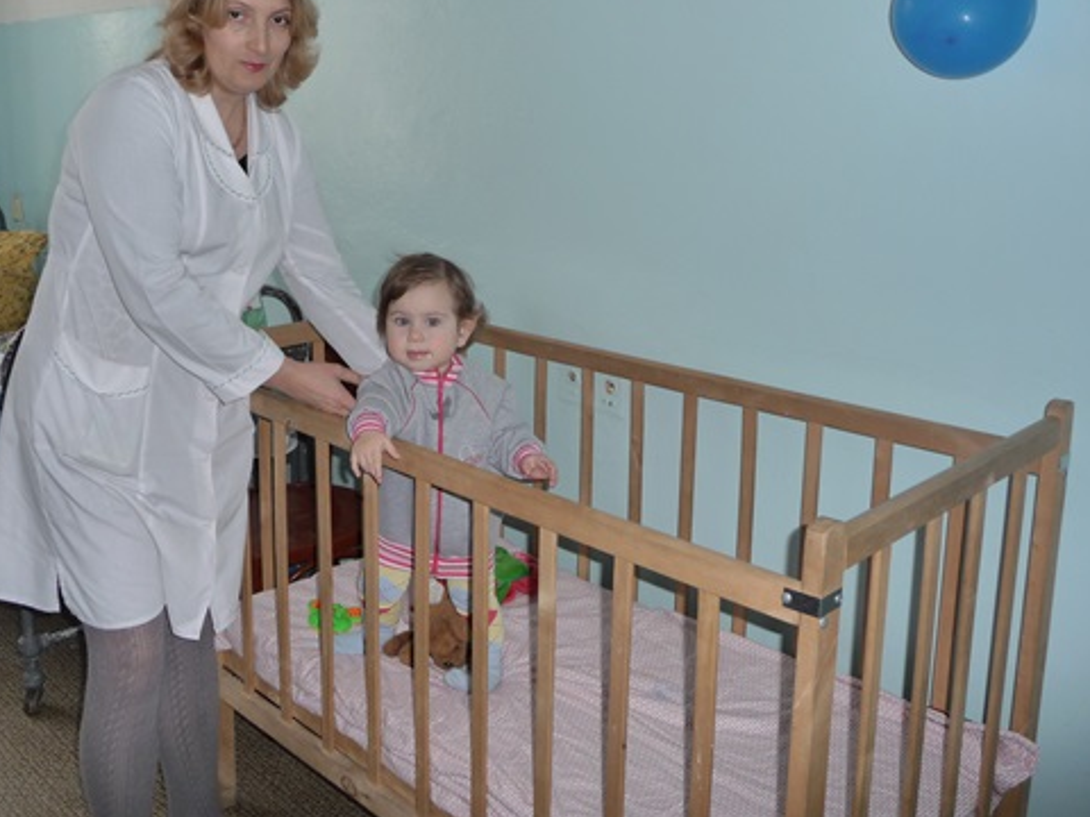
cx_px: 452
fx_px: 1102
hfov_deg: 52.4
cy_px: 329
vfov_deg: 40.5
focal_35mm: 35
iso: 160
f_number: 3.3
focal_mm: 4.7
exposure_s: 1/30
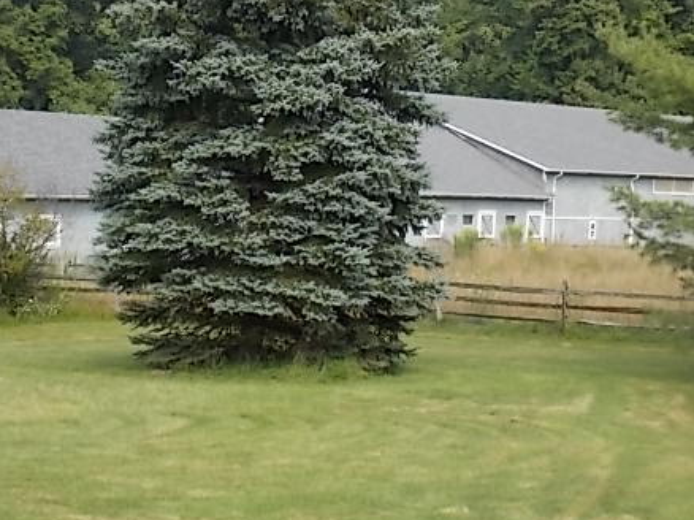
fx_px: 1904
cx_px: 292
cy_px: 212
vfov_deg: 15.5
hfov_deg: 20.6
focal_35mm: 95
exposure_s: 1/200
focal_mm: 11.5
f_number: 4.1
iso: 80
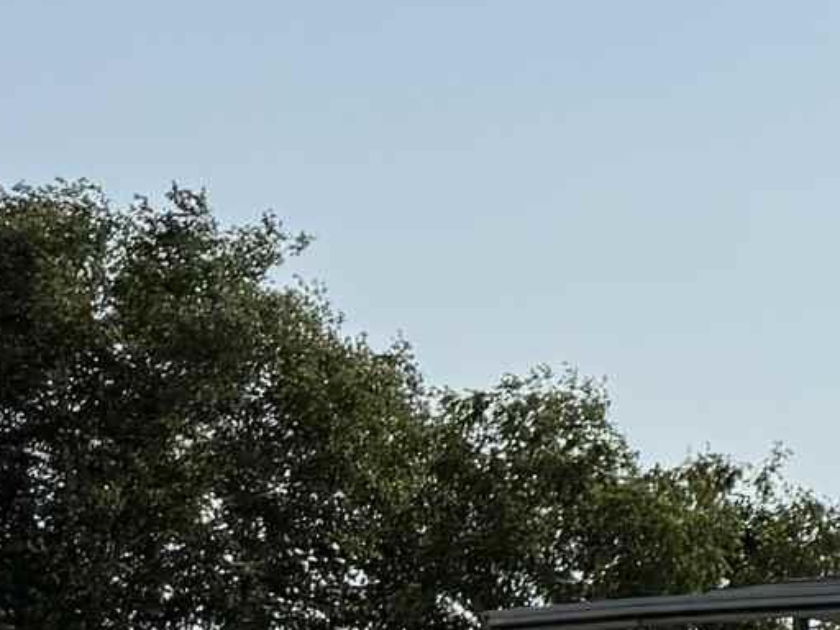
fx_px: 3494
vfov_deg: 10.0
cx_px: 2154
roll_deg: -1.1
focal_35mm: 144
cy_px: 899
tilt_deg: +2.9
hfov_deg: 11.0
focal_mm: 6.76
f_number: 1.78
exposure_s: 1/9091
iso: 80
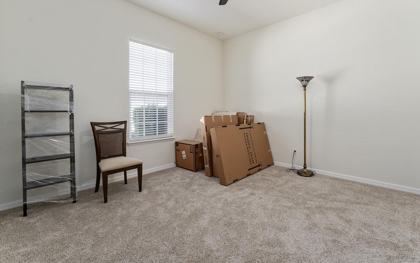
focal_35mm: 16
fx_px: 183
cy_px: 110
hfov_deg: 97.7
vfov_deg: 70.8
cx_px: 220
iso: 250
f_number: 8
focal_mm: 14
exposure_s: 1/10
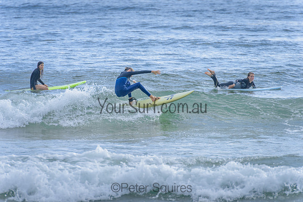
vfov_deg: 3.4
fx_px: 3382
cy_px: 101
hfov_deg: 5.1
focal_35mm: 402
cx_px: 151
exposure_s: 1/1600
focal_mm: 400
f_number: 9
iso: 500
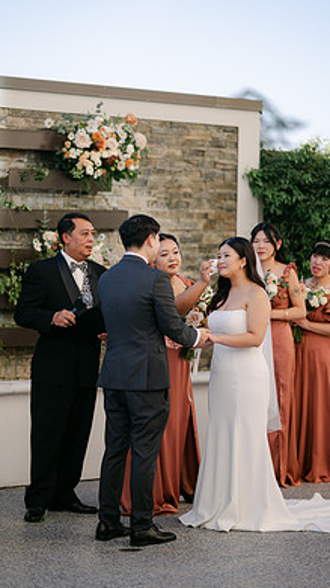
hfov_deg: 9.5
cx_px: 179
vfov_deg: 16.9
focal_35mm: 127
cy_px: 268
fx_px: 1978
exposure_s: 1/1600
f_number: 1.4
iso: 64
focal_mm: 105
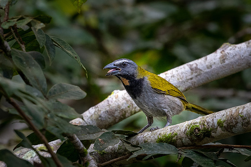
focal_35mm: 894
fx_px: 6237
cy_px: -3
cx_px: 67
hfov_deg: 2.3
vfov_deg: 1.5
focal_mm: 390
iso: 900
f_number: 5.6
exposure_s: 1/800
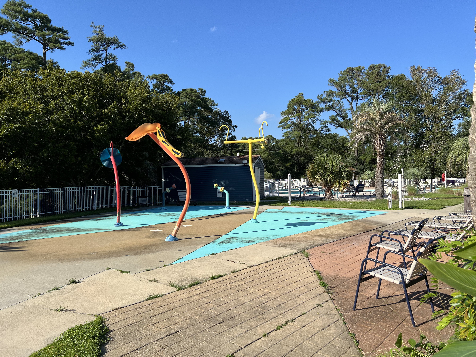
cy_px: 178
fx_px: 358
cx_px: 238
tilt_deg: +0.6
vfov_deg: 53.1
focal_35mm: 26
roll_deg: +1.4
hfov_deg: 67.3
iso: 50
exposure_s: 1/3704
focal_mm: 5.7
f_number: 1.5
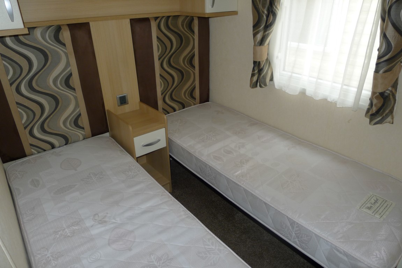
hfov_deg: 73.7
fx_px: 268
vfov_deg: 53.2
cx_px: 201
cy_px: 134
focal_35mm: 24
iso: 100
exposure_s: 1/60
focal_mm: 5.1
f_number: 2
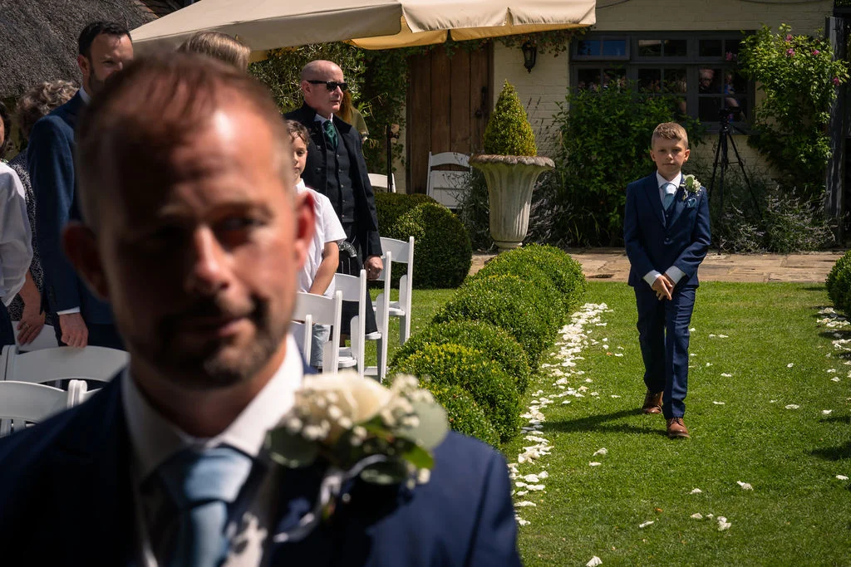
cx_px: 521
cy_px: 273
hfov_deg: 21.8
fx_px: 2203
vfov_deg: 14.7
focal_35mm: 93
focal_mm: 75
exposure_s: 1/200
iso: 125
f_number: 10
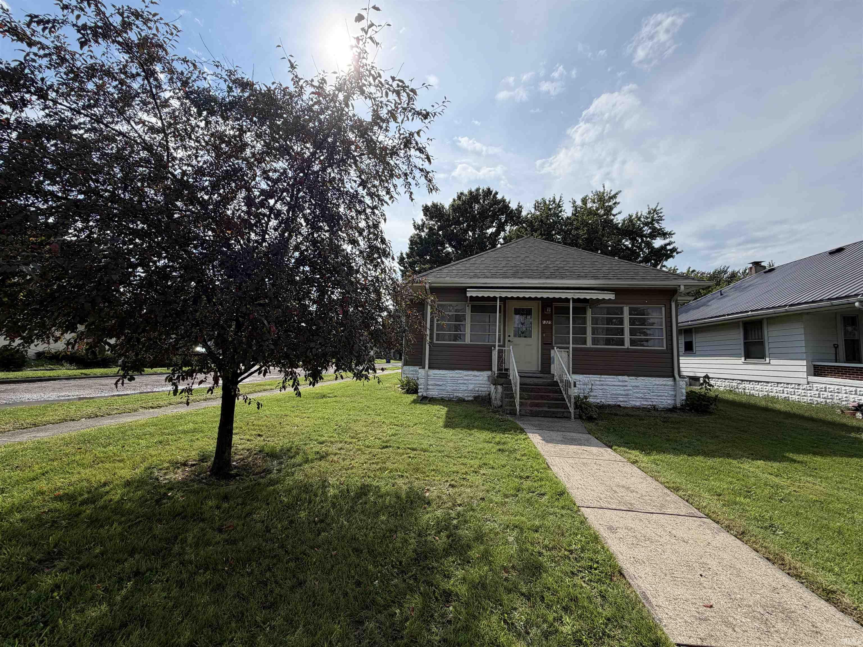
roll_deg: -2.1
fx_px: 349
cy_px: 324
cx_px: 432
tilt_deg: +5.7
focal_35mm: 14
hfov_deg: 102.1
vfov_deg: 85.7
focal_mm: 2.22
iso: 20
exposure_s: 1/1235
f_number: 2.2
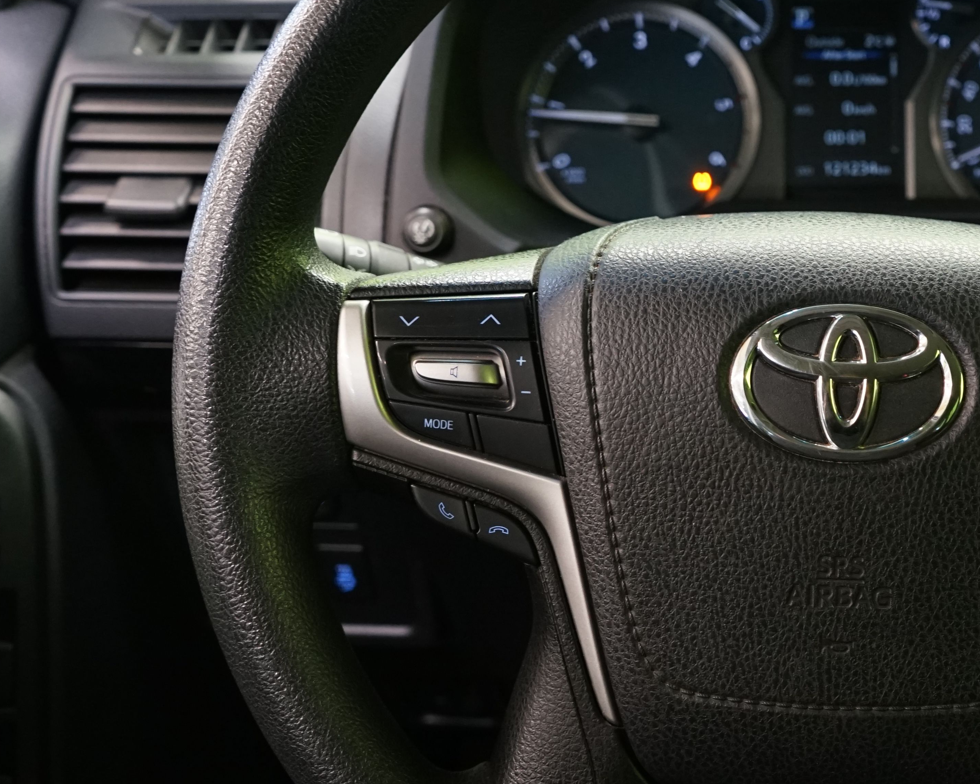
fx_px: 1711
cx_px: 836
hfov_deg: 30.8
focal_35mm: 59
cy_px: 395
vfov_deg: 25.8
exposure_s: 1/15
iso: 2000
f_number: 5
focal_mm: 30
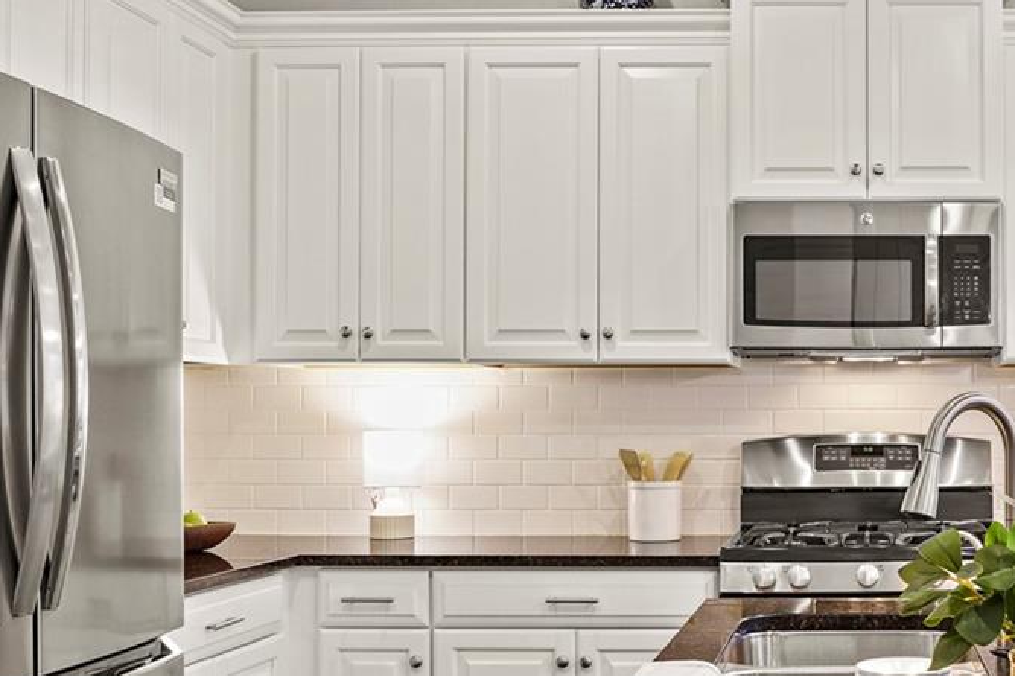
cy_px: 432
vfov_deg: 27.9
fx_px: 1353
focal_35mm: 48
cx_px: 873
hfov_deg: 38.8
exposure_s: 2.5
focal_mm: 20
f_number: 6.3
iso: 400
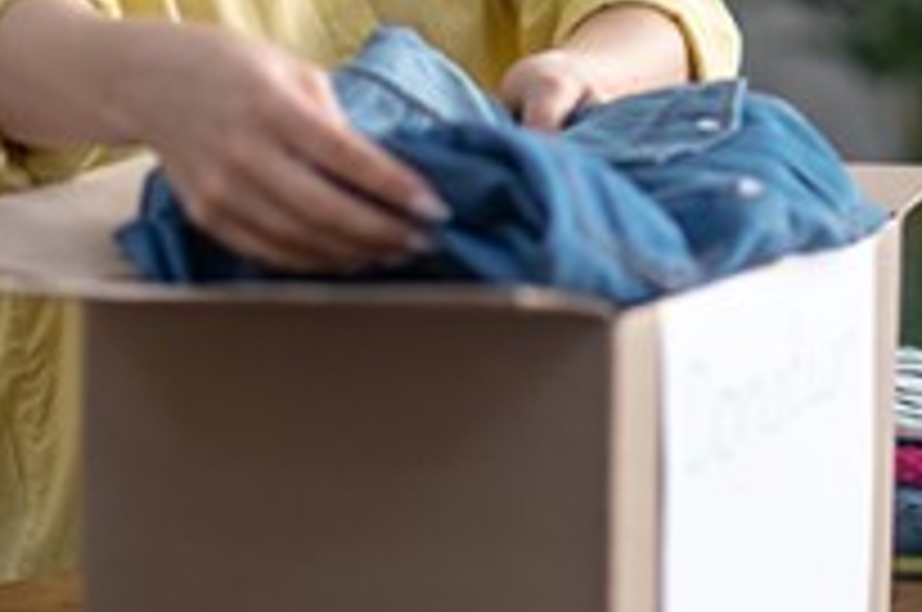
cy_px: -144
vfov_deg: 6.1
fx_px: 5702
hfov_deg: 9.2
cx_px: 373
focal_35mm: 223
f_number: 2.2
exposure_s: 1/160
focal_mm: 85
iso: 400
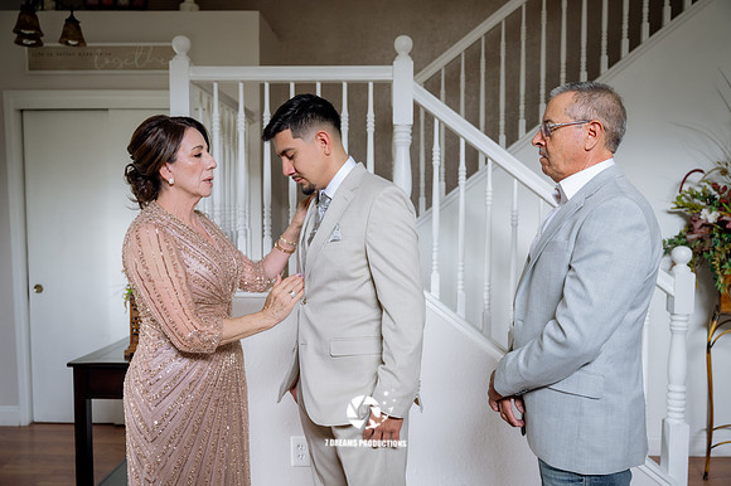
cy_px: 243
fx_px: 639
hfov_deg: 59.5
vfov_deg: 41.7
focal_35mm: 32
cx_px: 366
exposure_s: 1/100
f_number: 3.2
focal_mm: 31.5
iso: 800
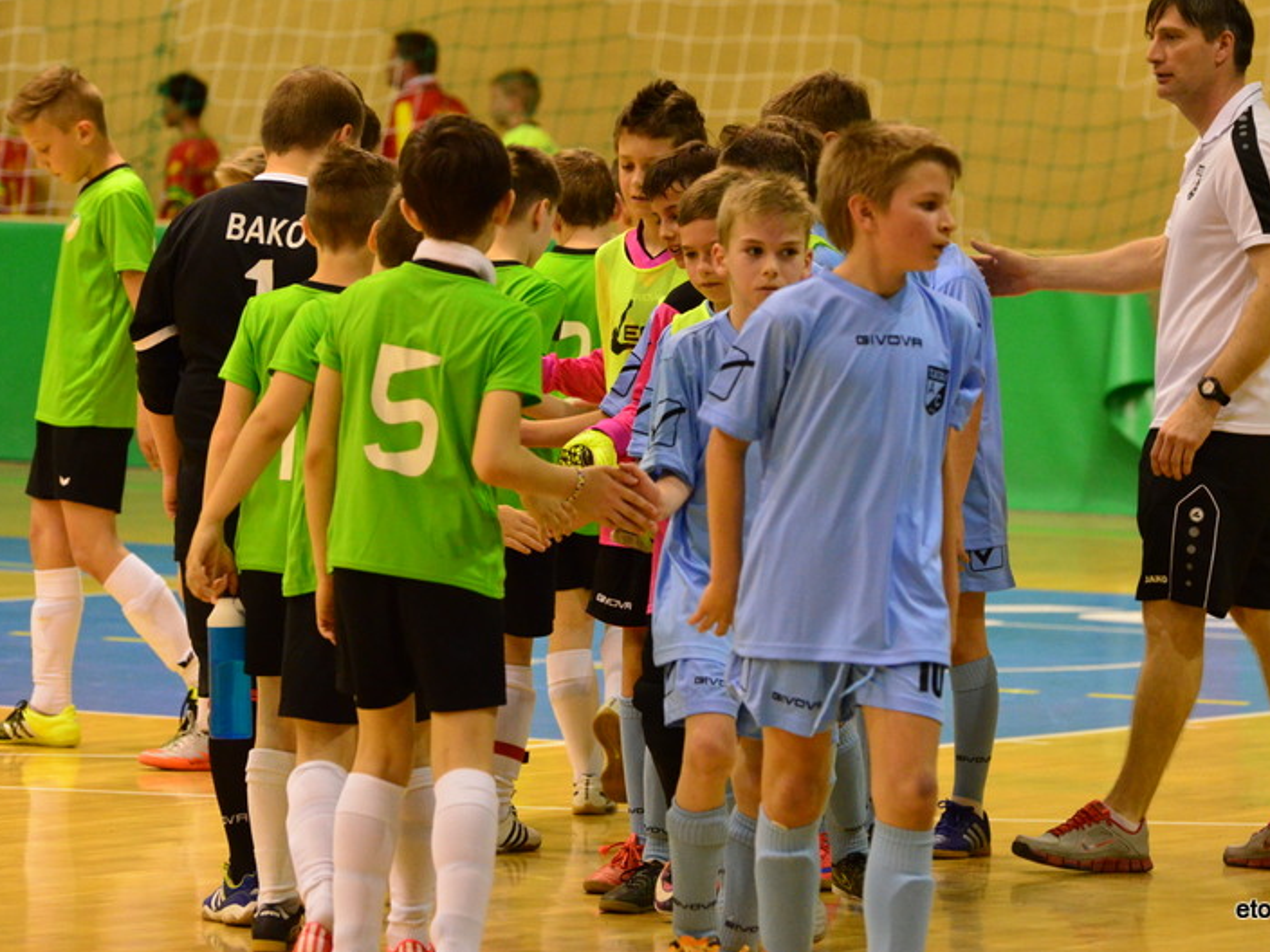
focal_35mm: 254
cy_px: 476
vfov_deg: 5.9
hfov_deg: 7.8
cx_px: 622
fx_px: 9302
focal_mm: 155
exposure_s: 1/320
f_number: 4.8
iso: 4000
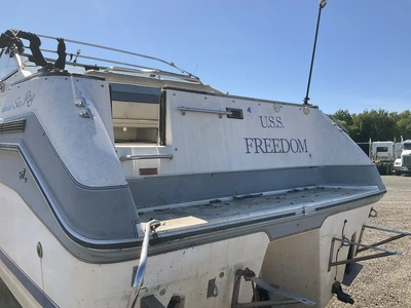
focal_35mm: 29
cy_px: 154
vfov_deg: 48.2
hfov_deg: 61.7
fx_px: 344
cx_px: 206
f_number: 1.8
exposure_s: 1/1626
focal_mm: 3
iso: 25
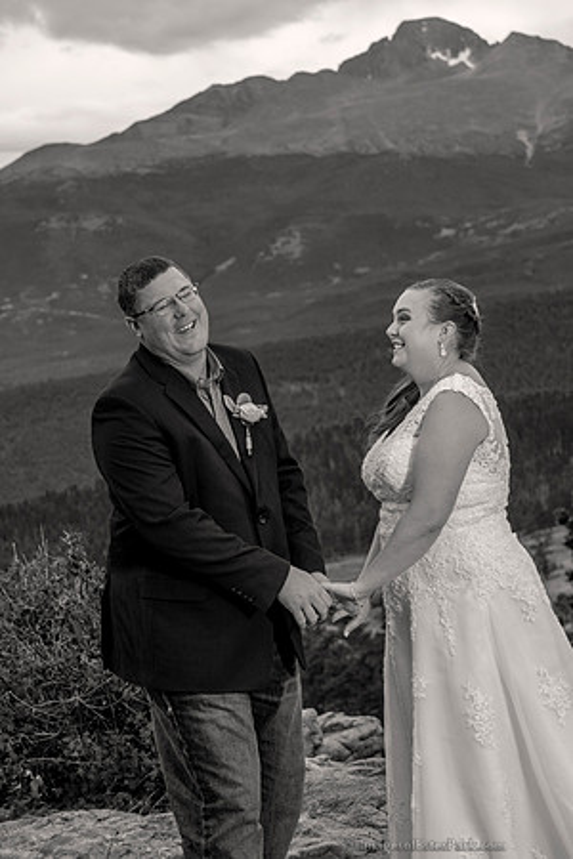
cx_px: 286
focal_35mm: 70
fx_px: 1671
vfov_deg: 28.8
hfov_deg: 19.5
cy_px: 430
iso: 100
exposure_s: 1/80
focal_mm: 70
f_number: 6.3
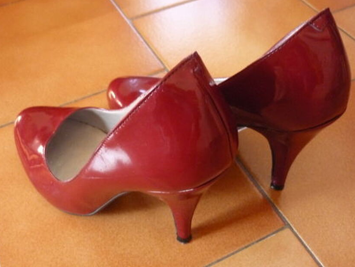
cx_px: 172
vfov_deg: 36.0
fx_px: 410
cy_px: 135
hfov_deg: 46.8
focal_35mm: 40
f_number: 2.8
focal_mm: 5.5
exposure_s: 1/60
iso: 500
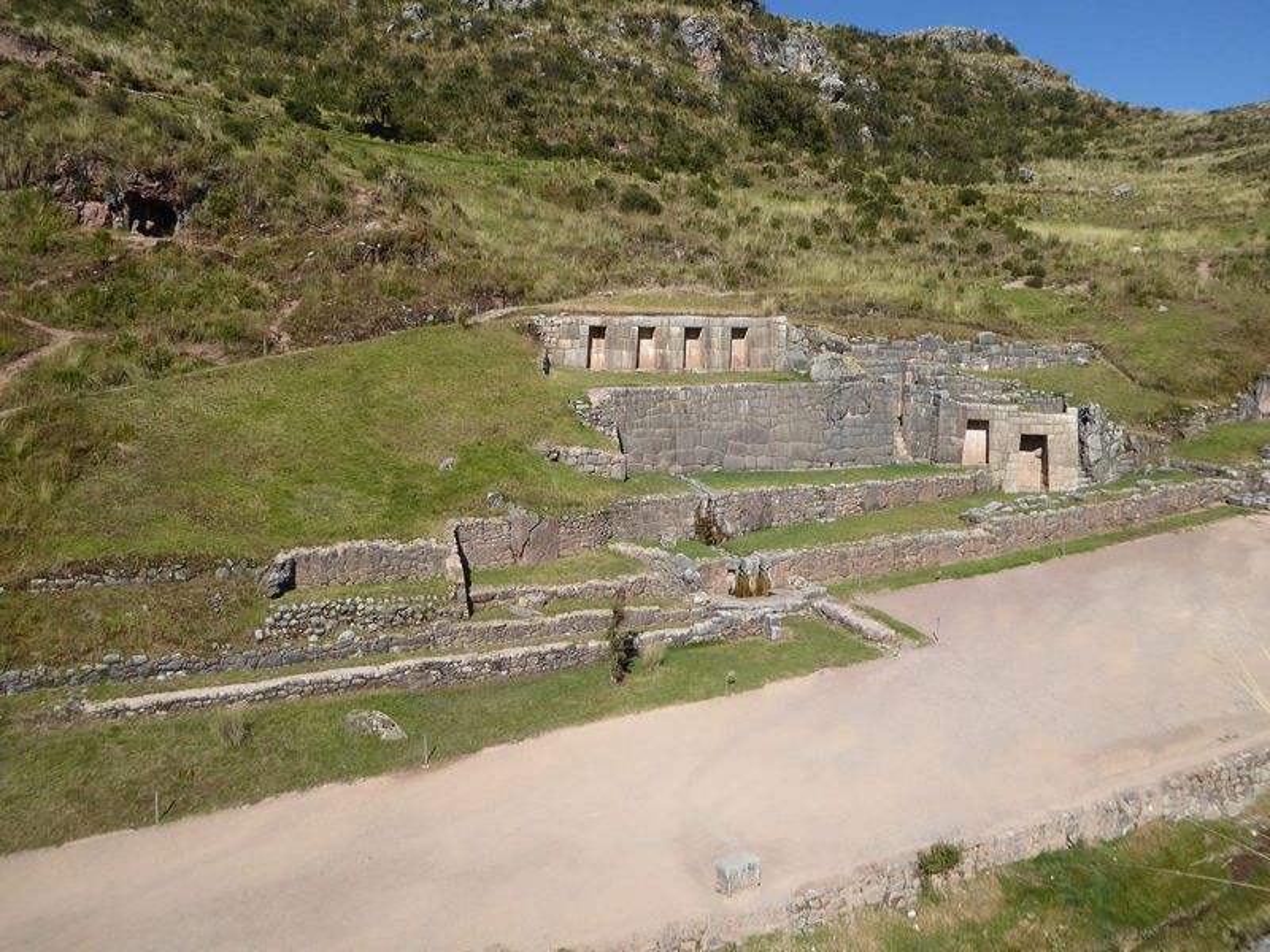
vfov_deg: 48.2
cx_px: 635
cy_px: 476
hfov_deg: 61.7
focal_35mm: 29
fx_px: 1064
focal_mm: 5
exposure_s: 1/800
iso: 80
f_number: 3.5
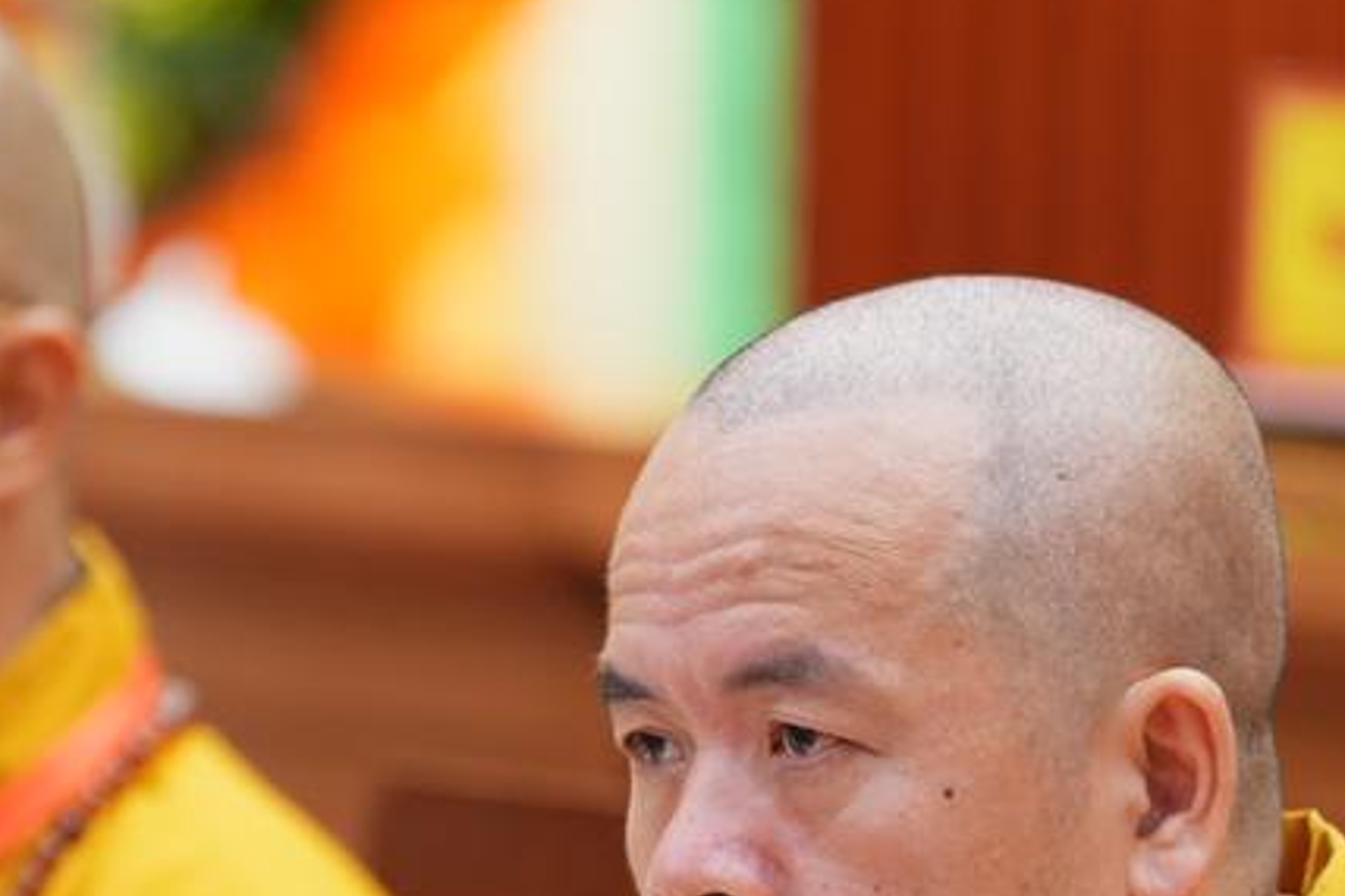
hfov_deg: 3.7
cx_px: 396
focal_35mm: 561
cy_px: 909
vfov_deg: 2.4
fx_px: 20950
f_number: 2.8
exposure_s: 1/125
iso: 1600
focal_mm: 200
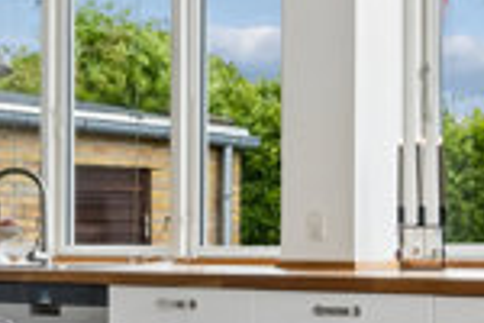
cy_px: 276
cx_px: 307
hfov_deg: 20.6
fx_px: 1326
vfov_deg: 13.8
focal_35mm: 99
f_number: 6.3
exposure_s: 1/160
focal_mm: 18.5
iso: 400
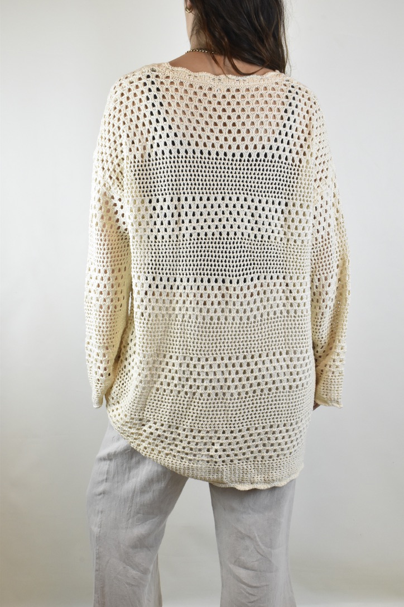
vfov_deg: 43.6
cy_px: 304
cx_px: 202
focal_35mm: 45
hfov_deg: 29.9
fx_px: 757
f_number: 16
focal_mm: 30
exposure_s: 1/60
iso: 1600
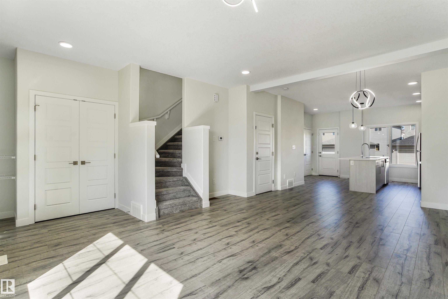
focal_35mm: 17
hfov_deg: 91.9
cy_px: 150
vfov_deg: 69.2
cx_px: 224
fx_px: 217
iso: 400
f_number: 8
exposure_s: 1/125
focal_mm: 17.4
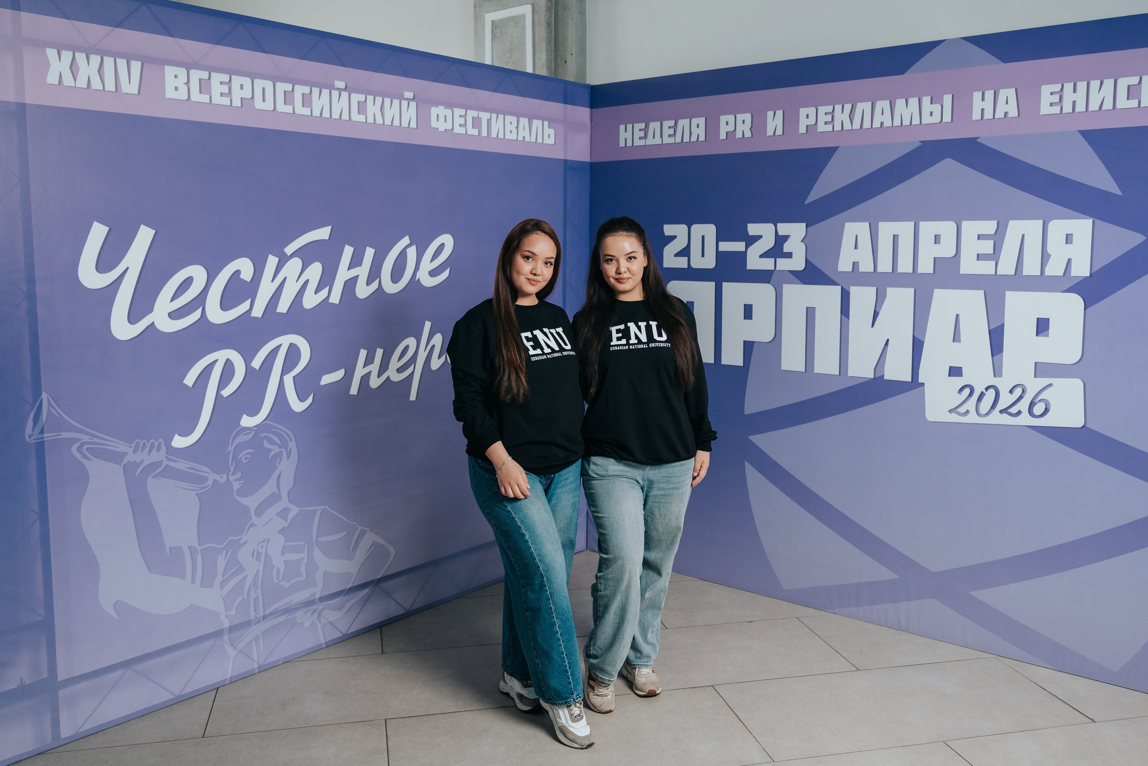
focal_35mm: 32
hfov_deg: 58.7
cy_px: 352
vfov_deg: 41.1
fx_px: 1020
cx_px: 616
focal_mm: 28
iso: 500
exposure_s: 1/160
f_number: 2.8
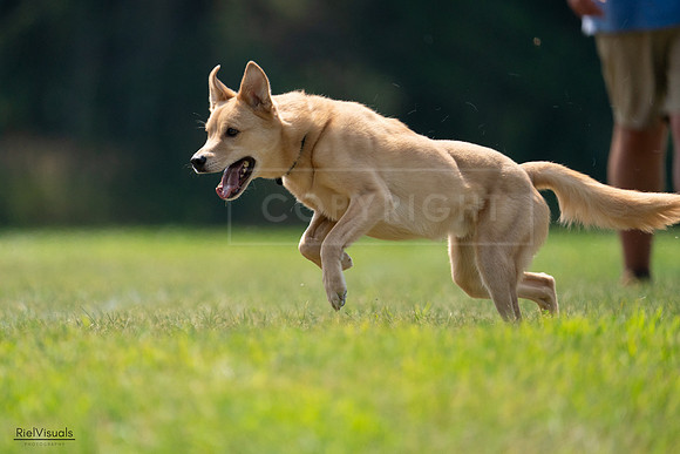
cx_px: 327
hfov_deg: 3.2
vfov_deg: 2.1
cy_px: 226
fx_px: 12092
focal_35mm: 640
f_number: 6.3
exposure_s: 1/4000
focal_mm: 600
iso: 1600
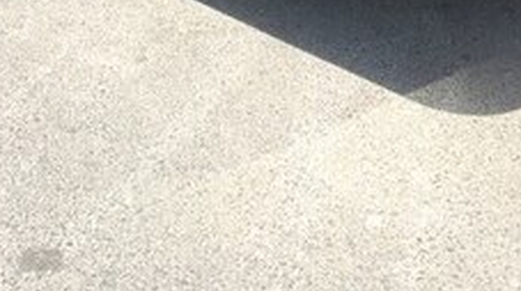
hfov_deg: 23.2
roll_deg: +0.0
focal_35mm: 92
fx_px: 1269
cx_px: 252
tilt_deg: -8.6
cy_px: -269
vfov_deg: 11.9
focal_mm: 4.15
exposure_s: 1/1140
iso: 32
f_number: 2.2
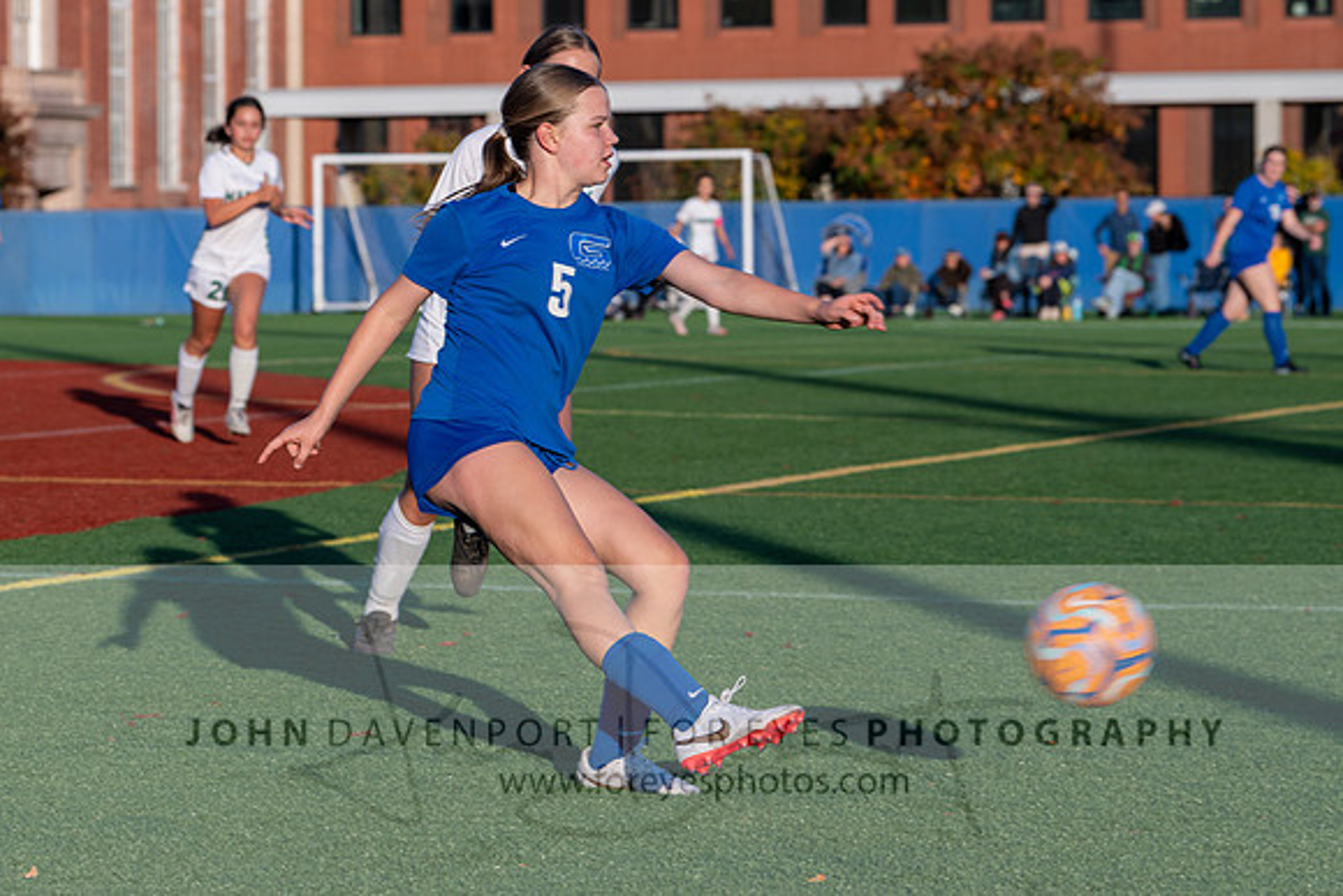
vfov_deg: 9.2
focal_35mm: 150
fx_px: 5595
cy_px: 375
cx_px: 505
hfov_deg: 13.7
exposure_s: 1/500
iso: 180
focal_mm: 102
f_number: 5.6
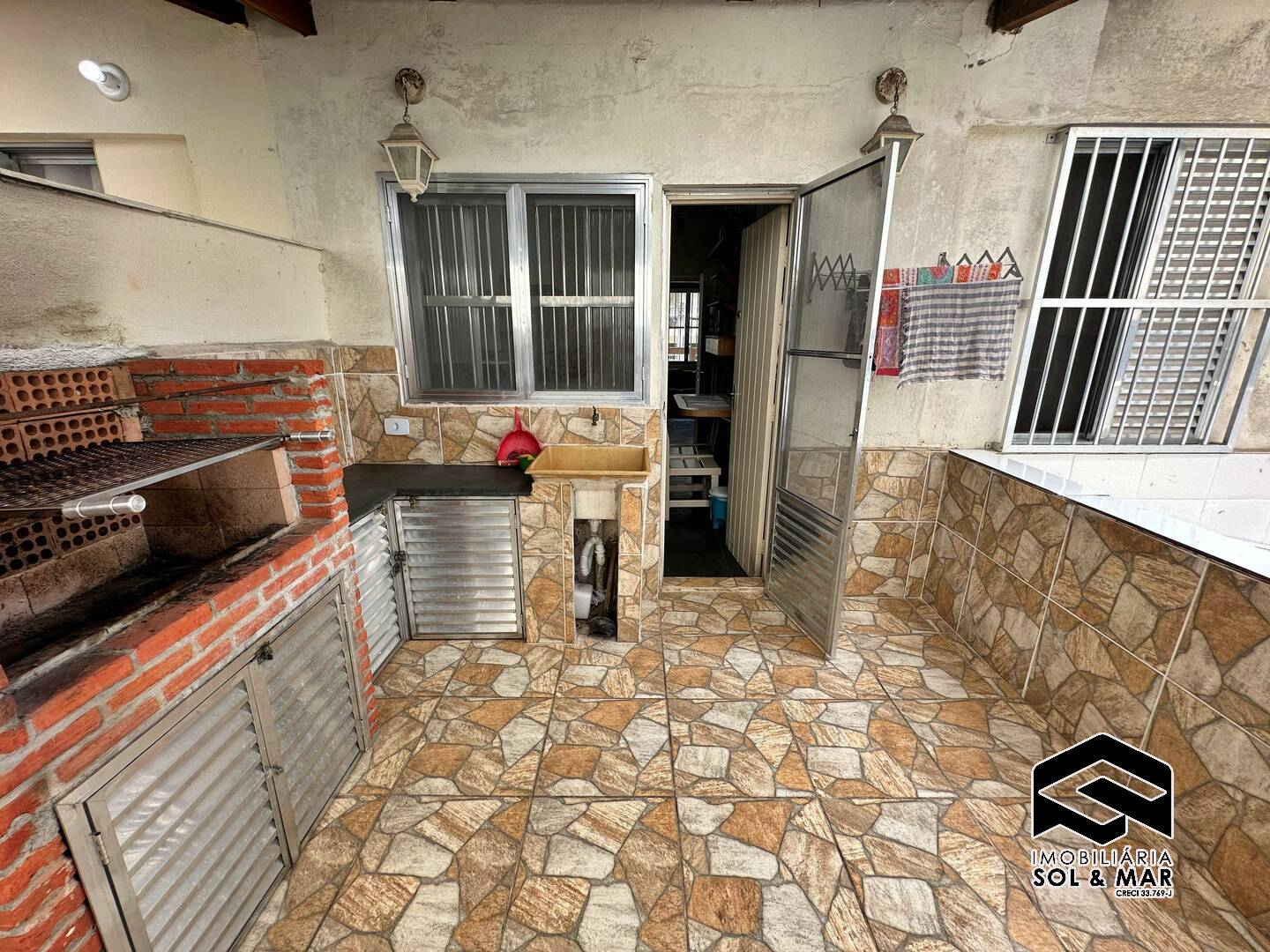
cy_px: 476
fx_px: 514
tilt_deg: -15.3
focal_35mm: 14
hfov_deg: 102.1
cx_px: 635
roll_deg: -0.3
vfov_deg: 85.7
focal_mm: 2.22
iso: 40
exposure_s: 1/179
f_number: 2.2
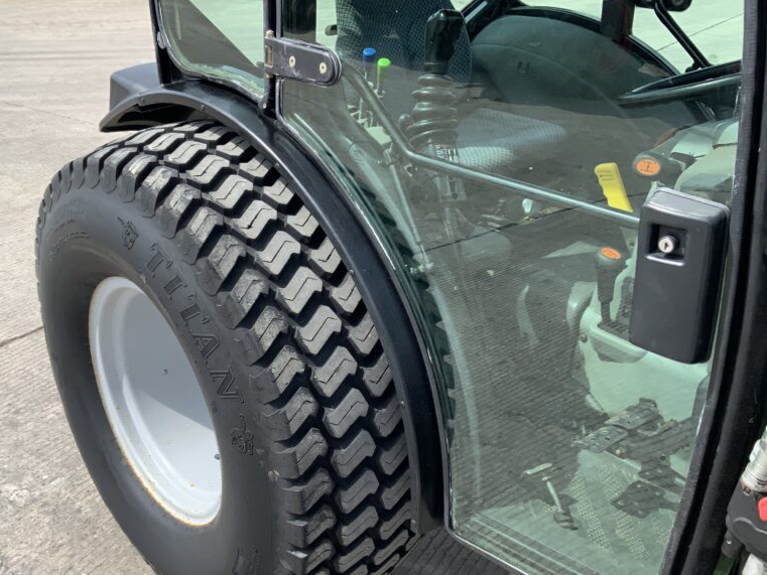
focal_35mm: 39
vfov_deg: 36.8
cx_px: 321
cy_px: 319
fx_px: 864
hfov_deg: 47.7
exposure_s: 1/997
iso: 16
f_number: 1.8
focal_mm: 3
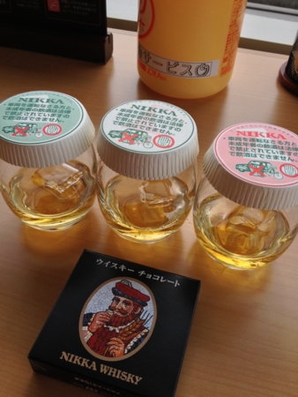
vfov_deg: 52.6
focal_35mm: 35
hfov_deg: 40.7
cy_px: 198
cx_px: 149
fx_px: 401
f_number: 2.4
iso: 50
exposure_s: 1/789
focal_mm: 4.28
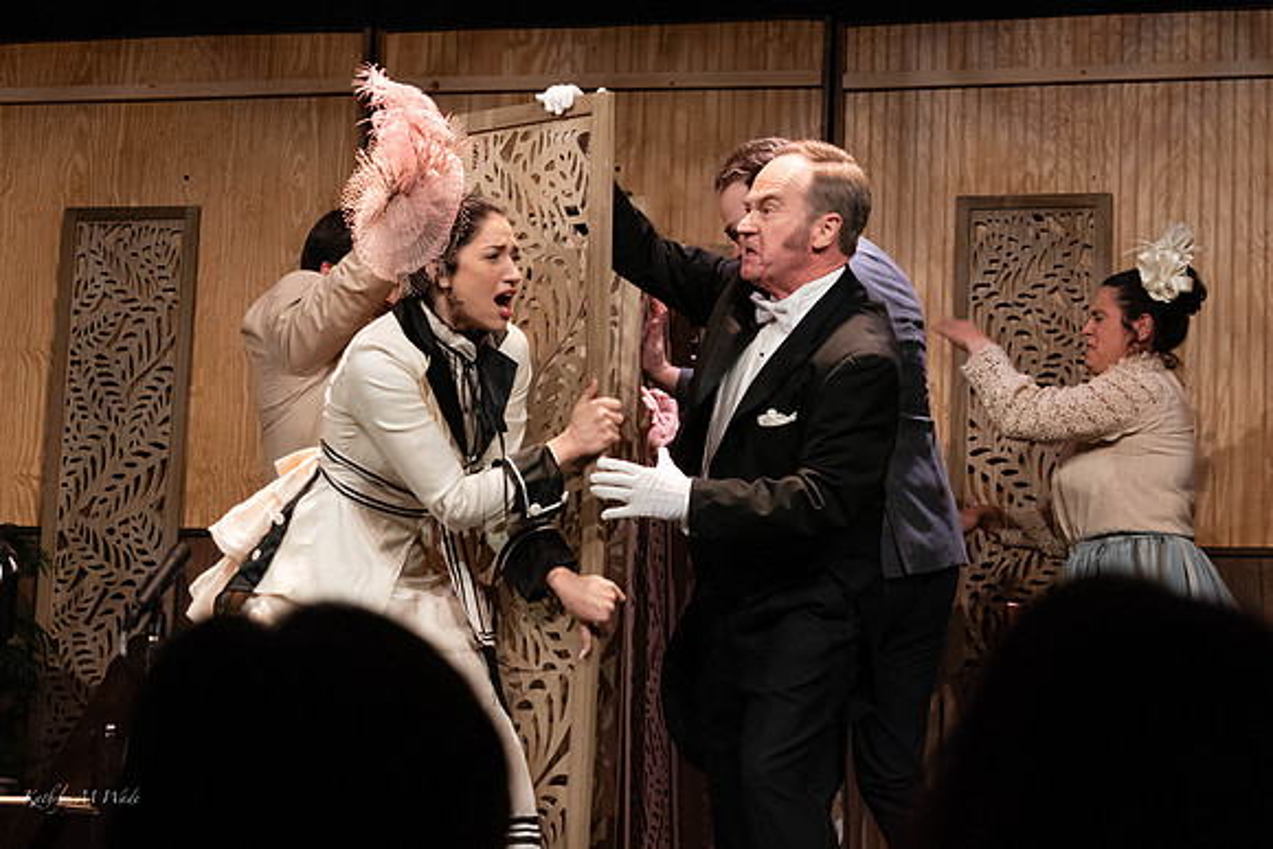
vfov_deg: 16.7
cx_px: 627
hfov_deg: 24.9
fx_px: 2887
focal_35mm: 82
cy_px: 424
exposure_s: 1/400
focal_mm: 69
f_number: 5
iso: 4000
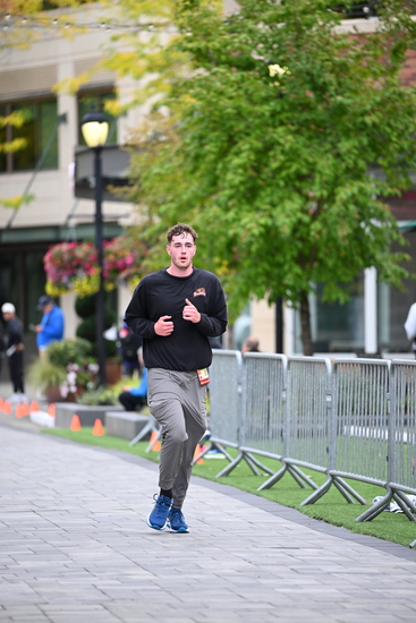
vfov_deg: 10.3
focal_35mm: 200
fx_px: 3464
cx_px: 208
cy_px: 312
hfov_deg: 6.9
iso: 640
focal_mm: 200
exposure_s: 1/1600
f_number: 2.8
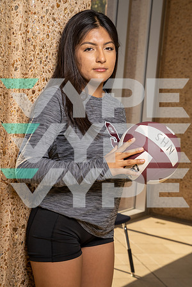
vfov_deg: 33.4
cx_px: 96
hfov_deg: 22.6
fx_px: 480
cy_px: 144
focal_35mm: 60
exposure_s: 1/250
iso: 400
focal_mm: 60
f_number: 8
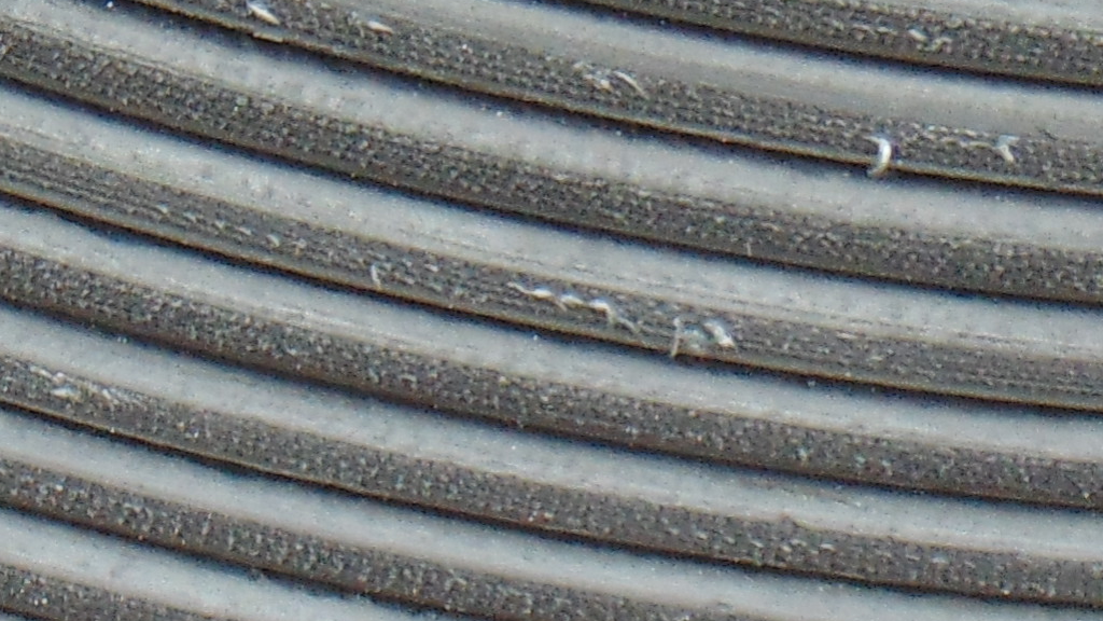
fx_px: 4329
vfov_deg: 8.1
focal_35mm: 148
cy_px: -217
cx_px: -224
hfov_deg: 14.1
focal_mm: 4.9
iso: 80
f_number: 3
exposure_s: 1/50
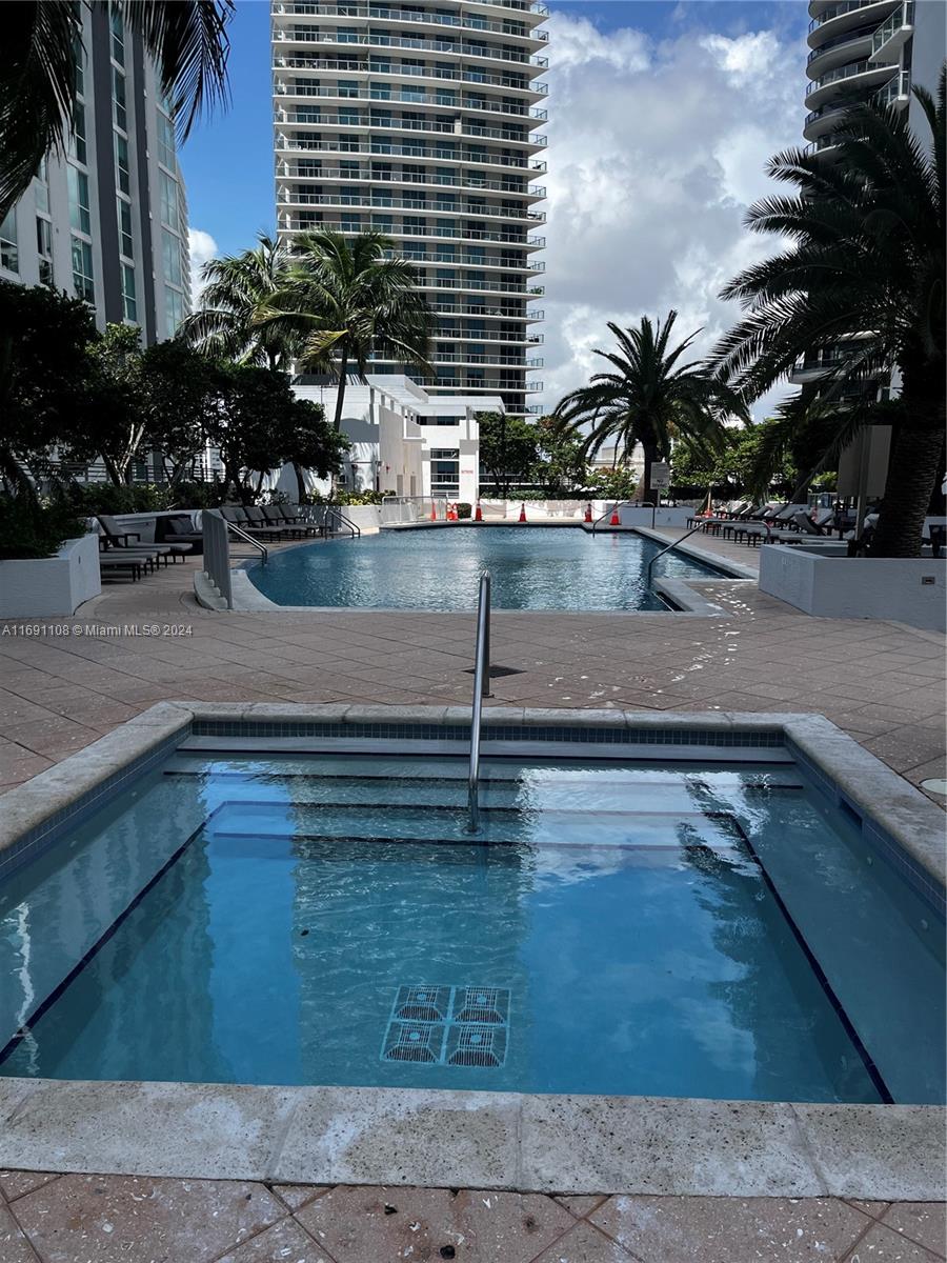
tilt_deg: -8.9
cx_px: 474
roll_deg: -0.9
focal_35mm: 26
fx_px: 948
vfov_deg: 67.3
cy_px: 632
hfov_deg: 53.1
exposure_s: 1/2463
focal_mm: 5.1
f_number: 1.6
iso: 50
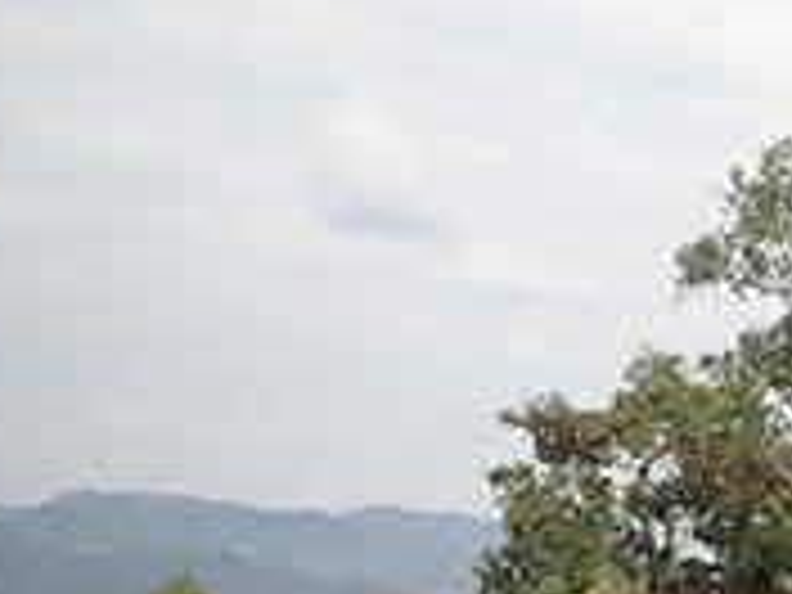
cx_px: 1300
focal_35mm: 91
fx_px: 2082
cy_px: 819
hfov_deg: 18.3
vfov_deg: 15.3
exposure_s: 1/2000
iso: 100
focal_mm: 4.5
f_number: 2
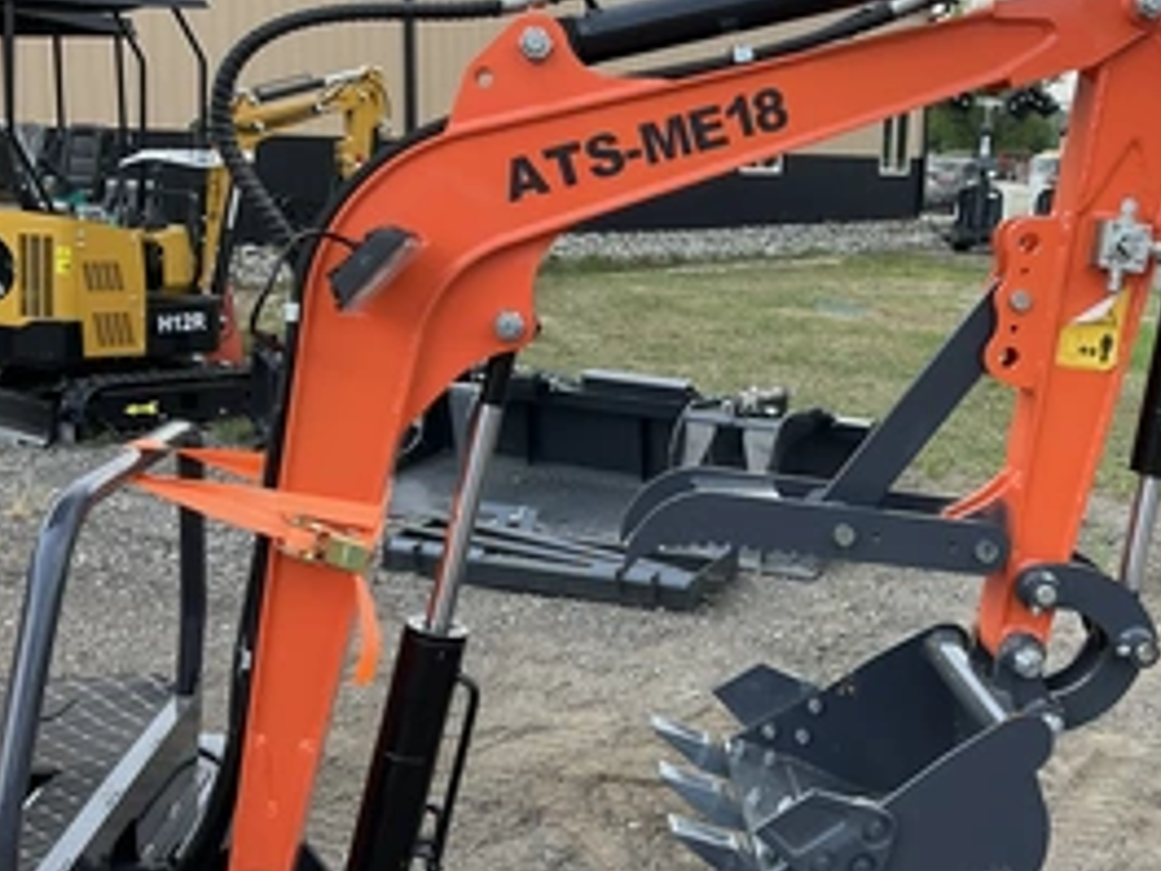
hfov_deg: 42.3
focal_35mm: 44
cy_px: 414
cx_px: 778
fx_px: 1476
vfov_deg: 32.9
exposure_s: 1/348
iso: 25
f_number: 1.8
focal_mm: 3
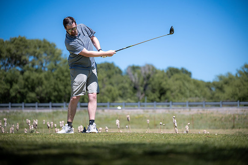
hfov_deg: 18.4
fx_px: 767
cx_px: 125
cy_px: 83
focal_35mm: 111
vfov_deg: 12.3
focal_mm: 110
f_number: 2.8
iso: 1000
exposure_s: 1/16000
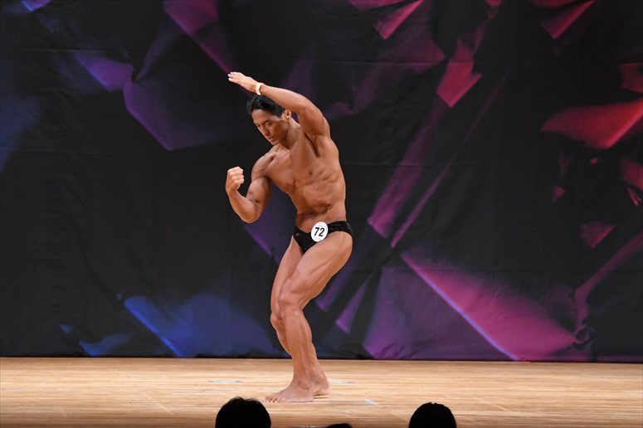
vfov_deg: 5.4
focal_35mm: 255
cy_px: 214
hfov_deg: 8.1
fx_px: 4552
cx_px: 322
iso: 3200
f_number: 5.6
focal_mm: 170
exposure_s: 1/400
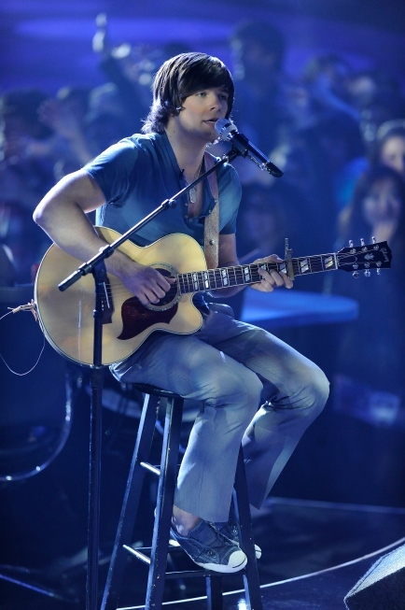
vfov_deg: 6.9
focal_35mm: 300
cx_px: 202
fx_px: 5073
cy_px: 305
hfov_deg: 4.6
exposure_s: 1/200
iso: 2000
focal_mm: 300
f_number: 2.8
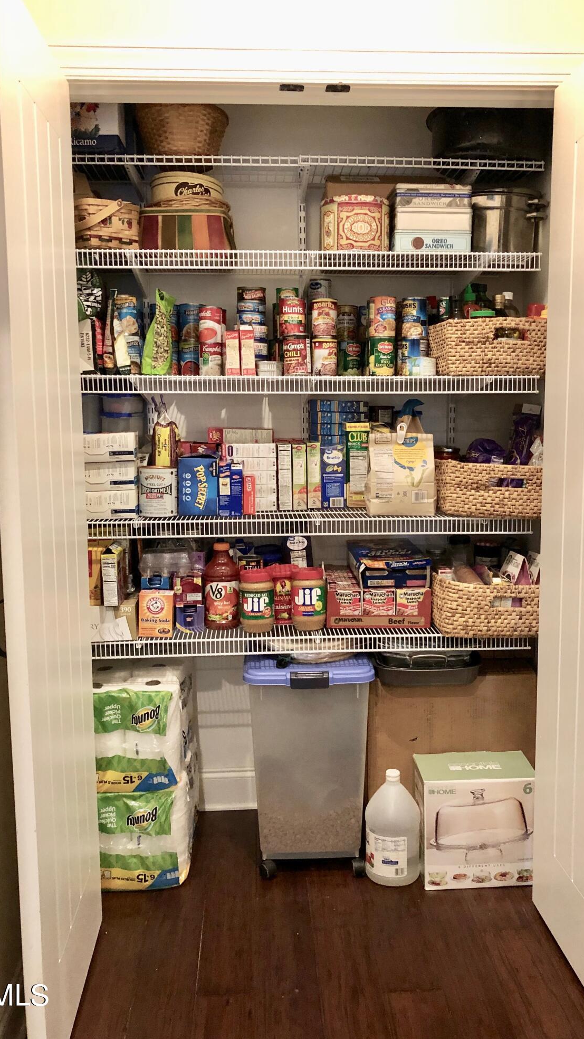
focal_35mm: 31
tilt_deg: -7.4
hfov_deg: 37.8
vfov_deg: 62.6
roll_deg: +0.4
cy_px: 516
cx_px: 301
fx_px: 853
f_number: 1.8
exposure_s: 1/15
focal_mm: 3.99
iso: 100
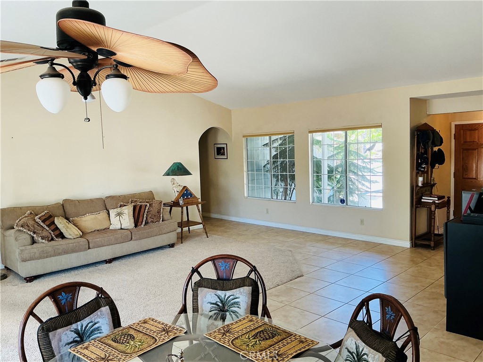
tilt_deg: -4.0
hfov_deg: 61.7
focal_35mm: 29
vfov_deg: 48.2
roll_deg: +2.0
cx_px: 242
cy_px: 181
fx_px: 405
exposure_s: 1/60
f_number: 1.8
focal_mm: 3
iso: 64
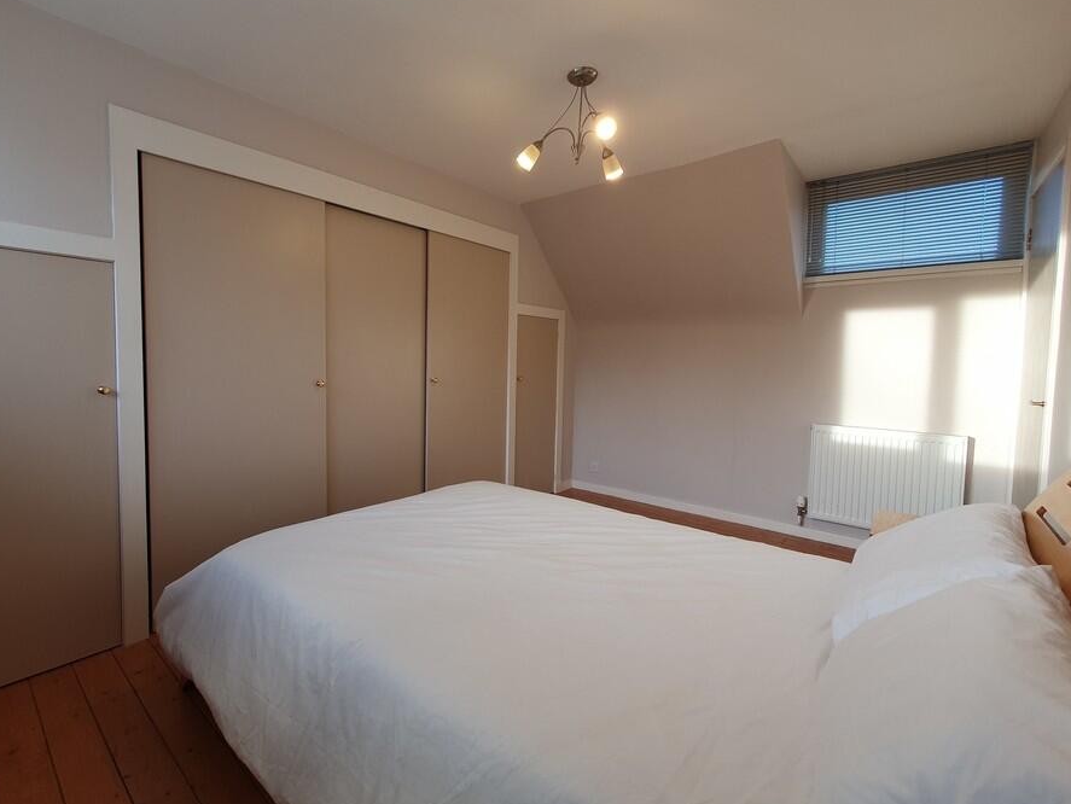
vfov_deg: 81.8
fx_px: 464
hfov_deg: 97.9
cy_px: 388
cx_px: 491
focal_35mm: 15
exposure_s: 1/50
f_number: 2.2
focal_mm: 1.8
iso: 50
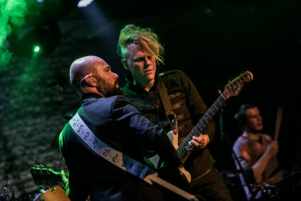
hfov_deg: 17.1
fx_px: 1004
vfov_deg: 11.4
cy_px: 100
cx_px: 150
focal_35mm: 120
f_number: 2.8
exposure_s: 1/80
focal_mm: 120
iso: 3200
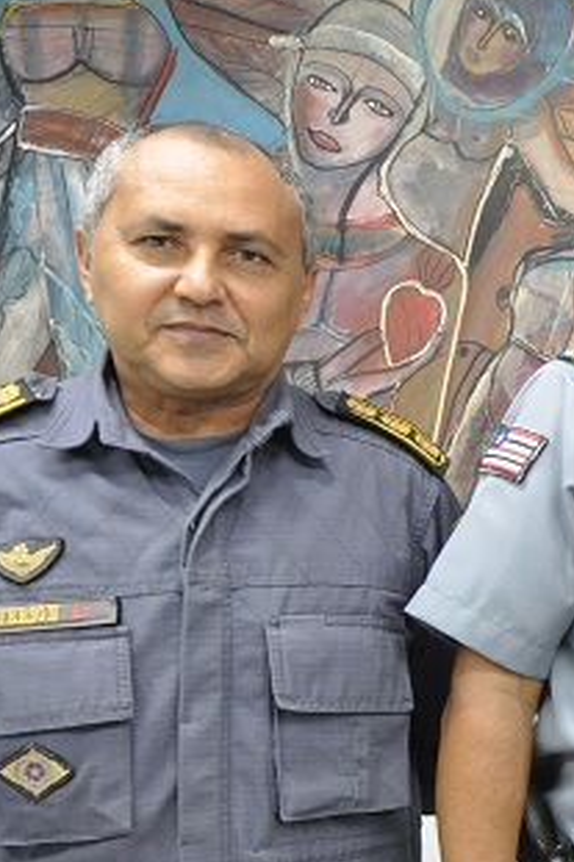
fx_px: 1484
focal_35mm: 62
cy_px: 615
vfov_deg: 32.0
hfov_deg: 18.7
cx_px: 921
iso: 800
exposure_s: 1/60
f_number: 3.2
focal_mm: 16
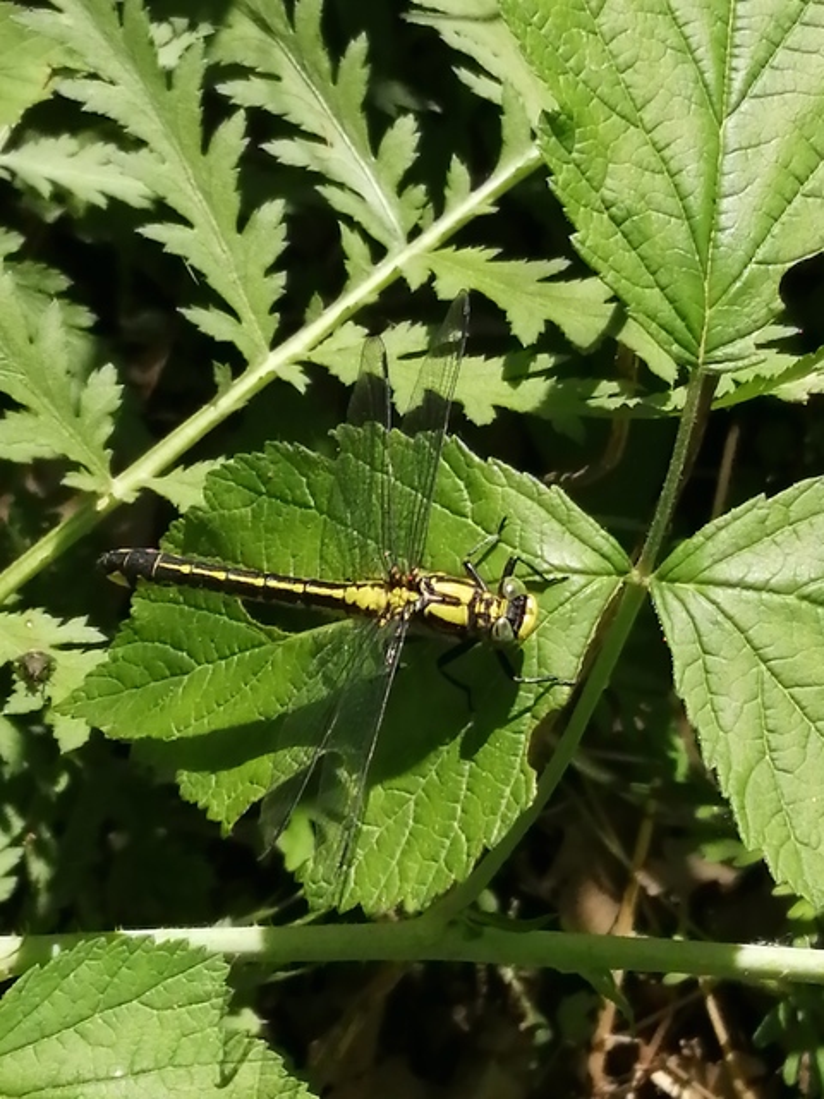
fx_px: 3301
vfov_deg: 18.9
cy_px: 550
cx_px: 412
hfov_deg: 14.2
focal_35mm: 104
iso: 50
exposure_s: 1/1422
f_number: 1.8
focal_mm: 3.46
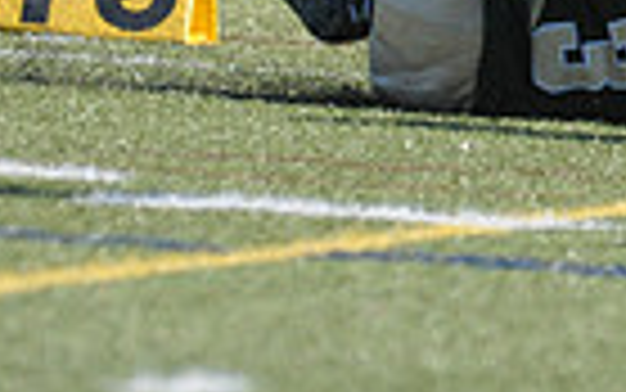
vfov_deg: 0.7
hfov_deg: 1.1
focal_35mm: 1852
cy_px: -246
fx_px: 31609
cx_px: 901
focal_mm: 290
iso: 640
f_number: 4
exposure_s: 1/2500
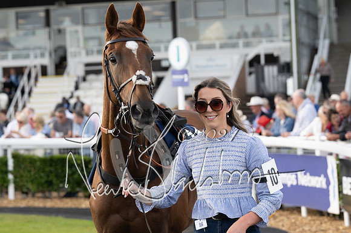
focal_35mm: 127
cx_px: 176
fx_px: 1237
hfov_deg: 16.1
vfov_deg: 10.8
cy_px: 116
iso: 400
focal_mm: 85
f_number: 4
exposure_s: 1/800
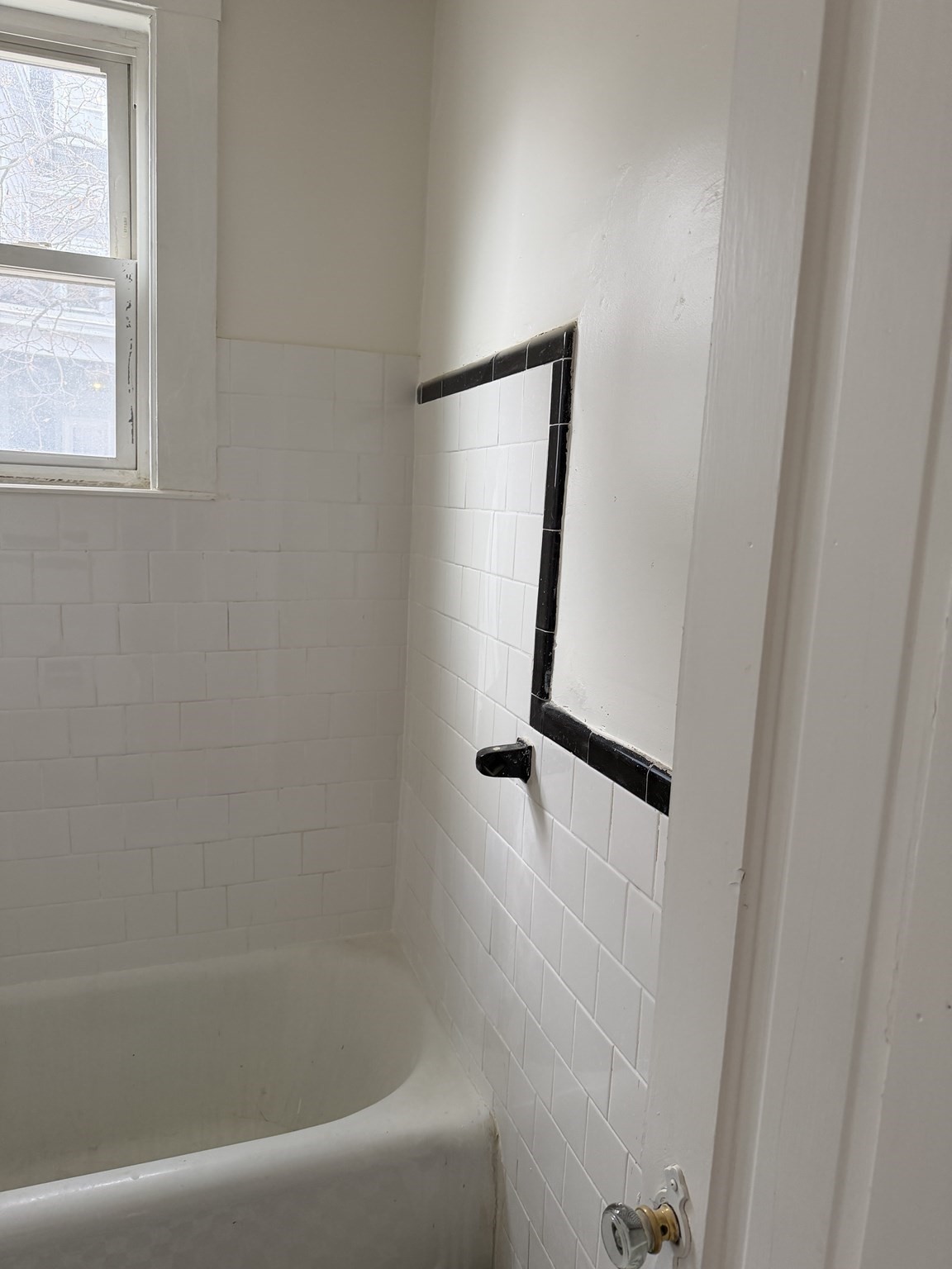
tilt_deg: -7.6
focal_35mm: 24
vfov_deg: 71.6
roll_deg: -3.9
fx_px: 880
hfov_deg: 56.8
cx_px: 476
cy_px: 634
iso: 200
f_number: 1.78
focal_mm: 6.76
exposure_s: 1/120
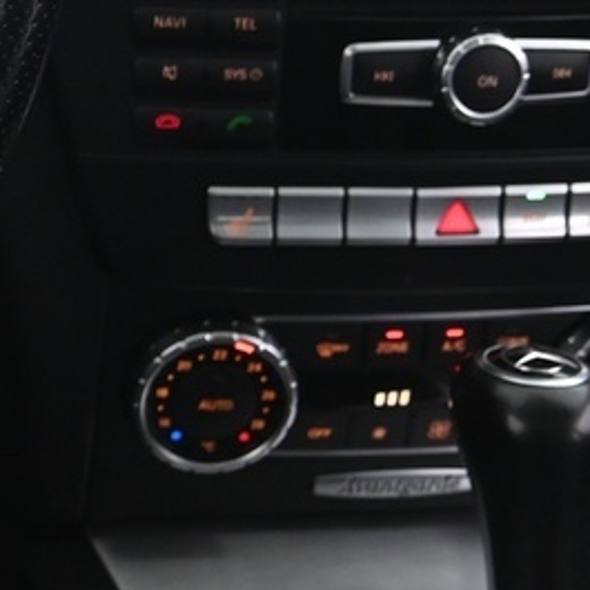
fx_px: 2410
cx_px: -601
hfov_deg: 12.3
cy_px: -33
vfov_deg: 13.7
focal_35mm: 125
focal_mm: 24
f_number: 4
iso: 2000
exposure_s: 1/15
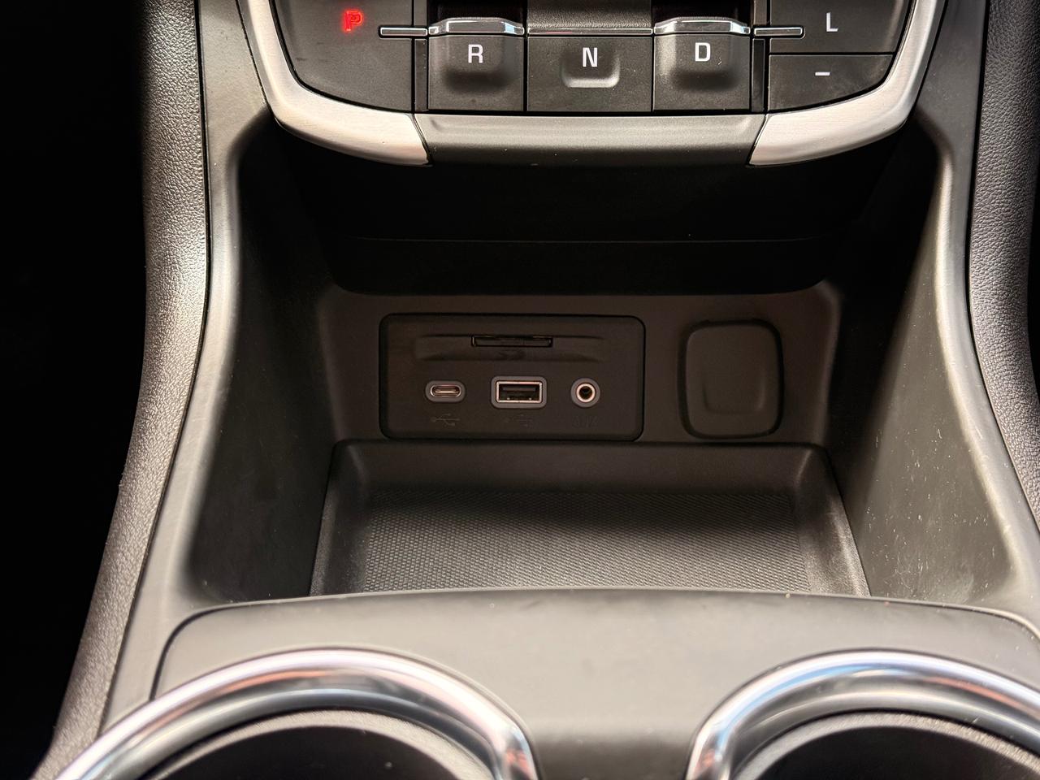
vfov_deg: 30.3
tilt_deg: -31.7
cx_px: 520
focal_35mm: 48
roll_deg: +0.0
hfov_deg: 39.7
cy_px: 390
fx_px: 1442
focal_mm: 6.76
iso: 160
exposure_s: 1/97
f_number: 1.78
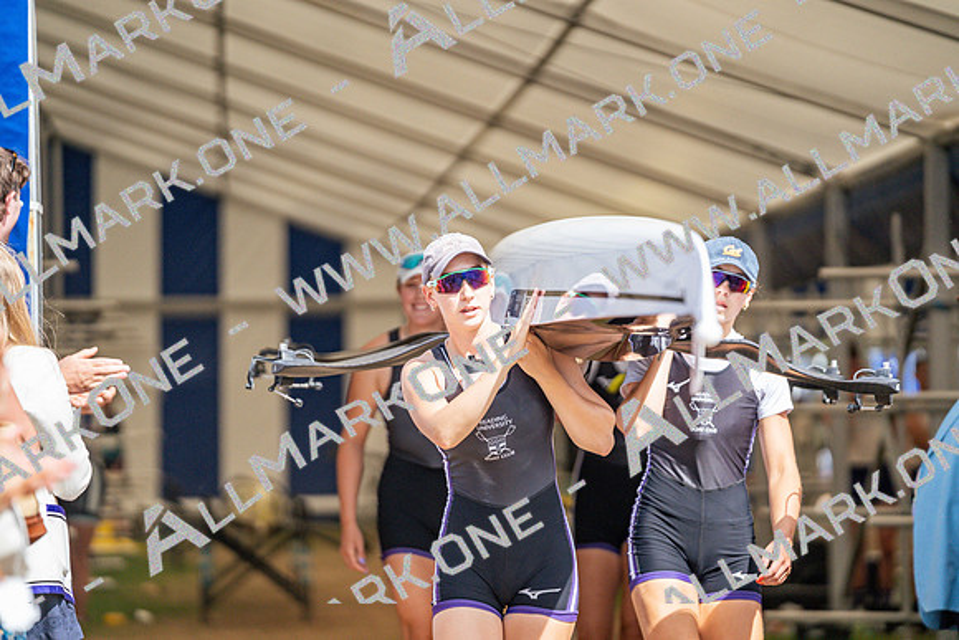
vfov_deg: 6.9
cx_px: 480
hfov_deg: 10.3
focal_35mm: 200
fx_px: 5329
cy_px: 320
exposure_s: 1/8000
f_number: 2.8
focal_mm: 200
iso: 500
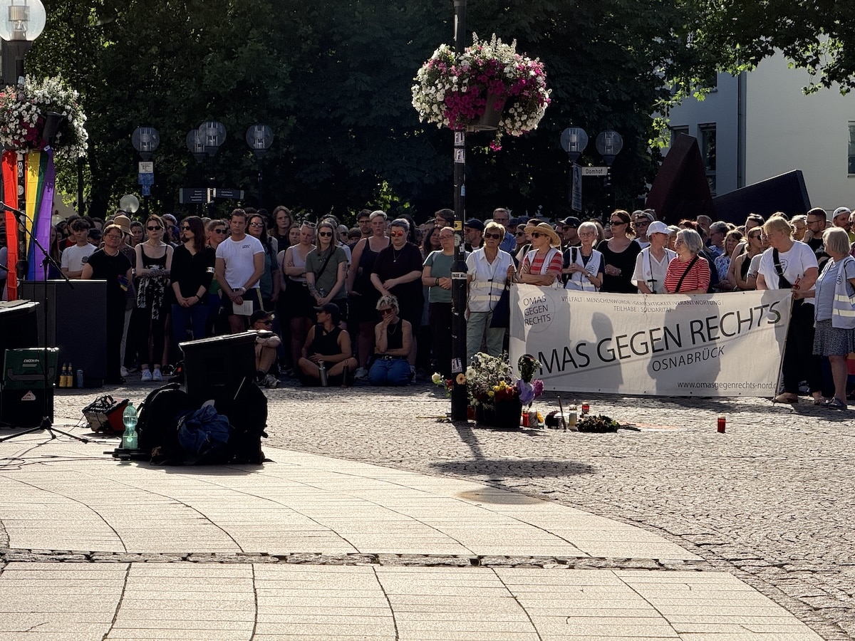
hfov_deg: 16.4
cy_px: 320
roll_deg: +0.7
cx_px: 428
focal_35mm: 120
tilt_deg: -3.2
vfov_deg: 12.3
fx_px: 2964
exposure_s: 1/2439
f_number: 2.8
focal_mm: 15.66
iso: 50
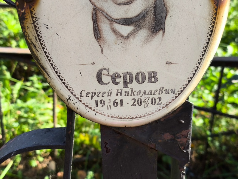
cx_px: 119
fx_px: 344
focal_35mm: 50
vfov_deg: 29.1
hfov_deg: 38.2
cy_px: 90
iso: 50
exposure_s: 1/268
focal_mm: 4.71
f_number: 1.7
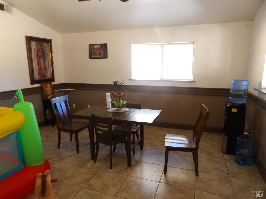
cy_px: 100
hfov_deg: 71.6
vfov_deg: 56.8
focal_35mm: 24
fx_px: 184
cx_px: 133
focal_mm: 4.3
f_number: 3.2
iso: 200
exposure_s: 1/20
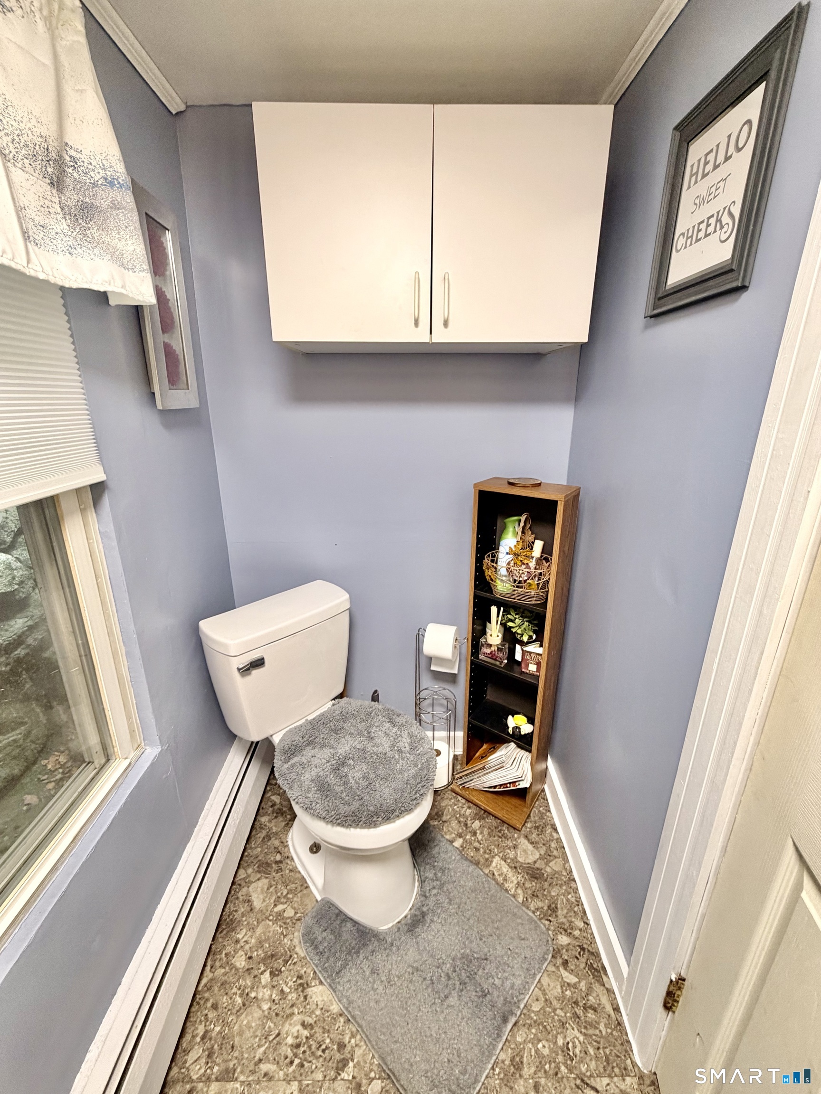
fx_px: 443
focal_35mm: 14
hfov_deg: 85.7
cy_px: 547
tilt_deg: -18.4
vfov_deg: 102.1
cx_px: 410
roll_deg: -0.3
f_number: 2.2
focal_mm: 2.22
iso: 200
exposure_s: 1/60
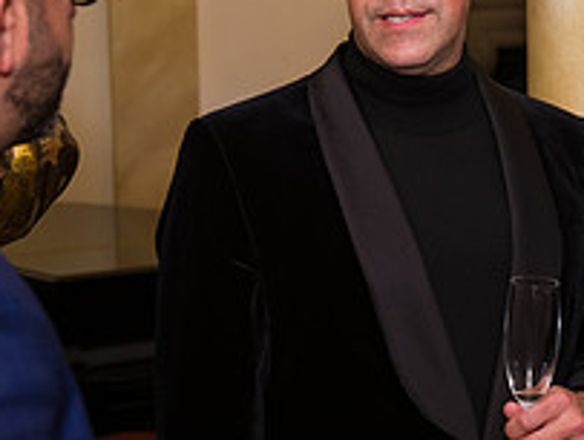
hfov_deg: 20.3
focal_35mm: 96
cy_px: 148
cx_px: 380
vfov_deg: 15.4
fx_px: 1622
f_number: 3.5
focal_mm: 35
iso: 1000
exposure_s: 1/125
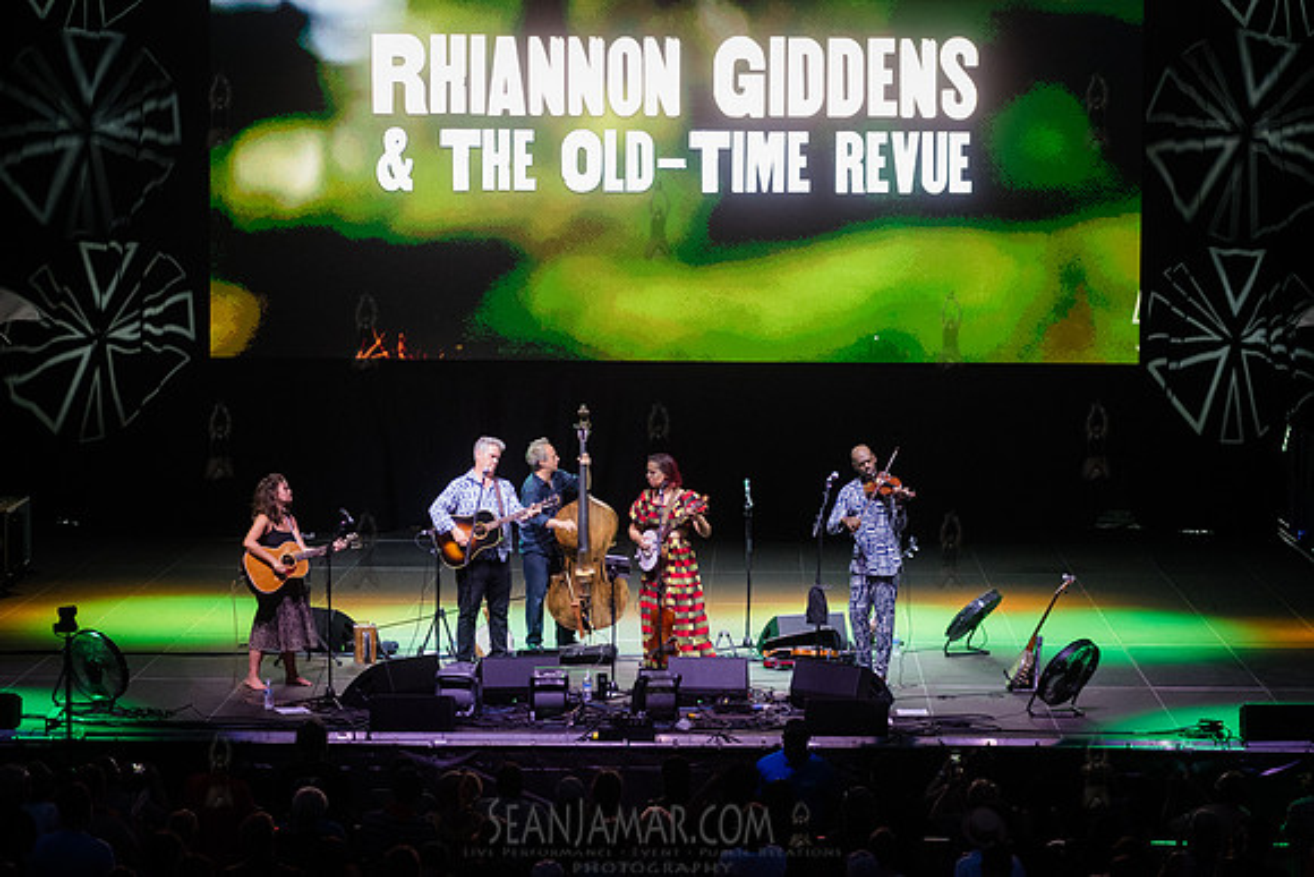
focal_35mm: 106
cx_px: 712
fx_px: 3872
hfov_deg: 19.3
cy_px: 490
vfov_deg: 12.9
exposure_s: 1/320
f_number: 4
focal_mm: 92
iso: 4000
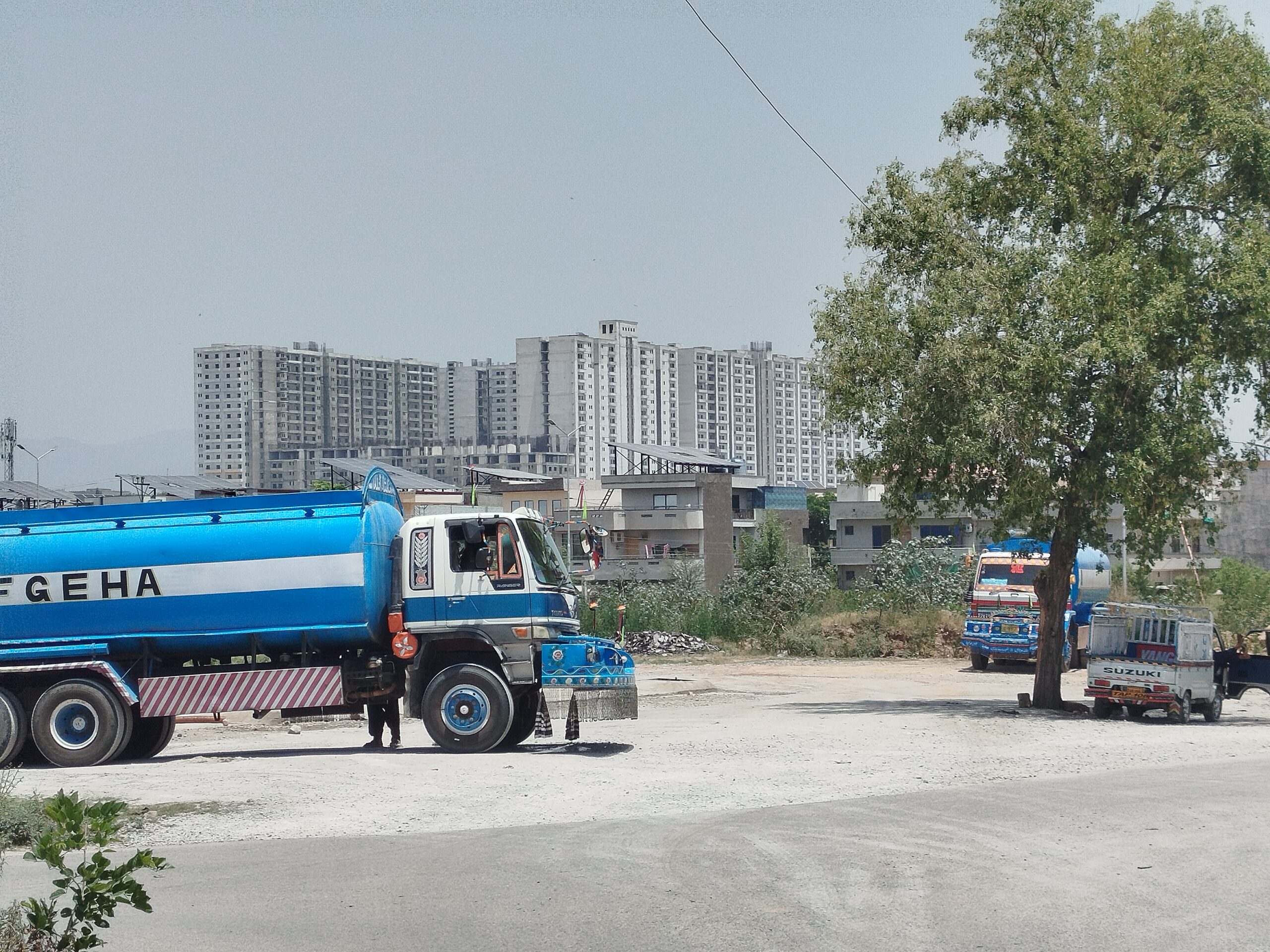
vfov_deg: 53.1
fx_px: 954
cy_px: 476
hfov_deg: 67.3
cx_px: 635
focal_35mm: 26
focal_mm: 5.31
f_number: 1.7
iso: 50
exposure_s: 1/977
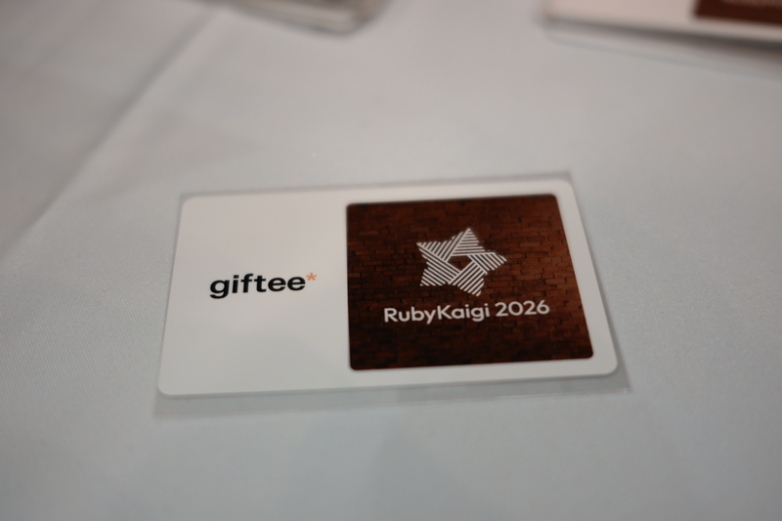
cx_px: 391
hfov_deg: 43.6
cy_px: 260
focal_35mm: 45
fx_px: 977
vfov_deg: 29.9
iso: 125
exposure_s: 1/50
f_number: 2.8
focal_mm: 45
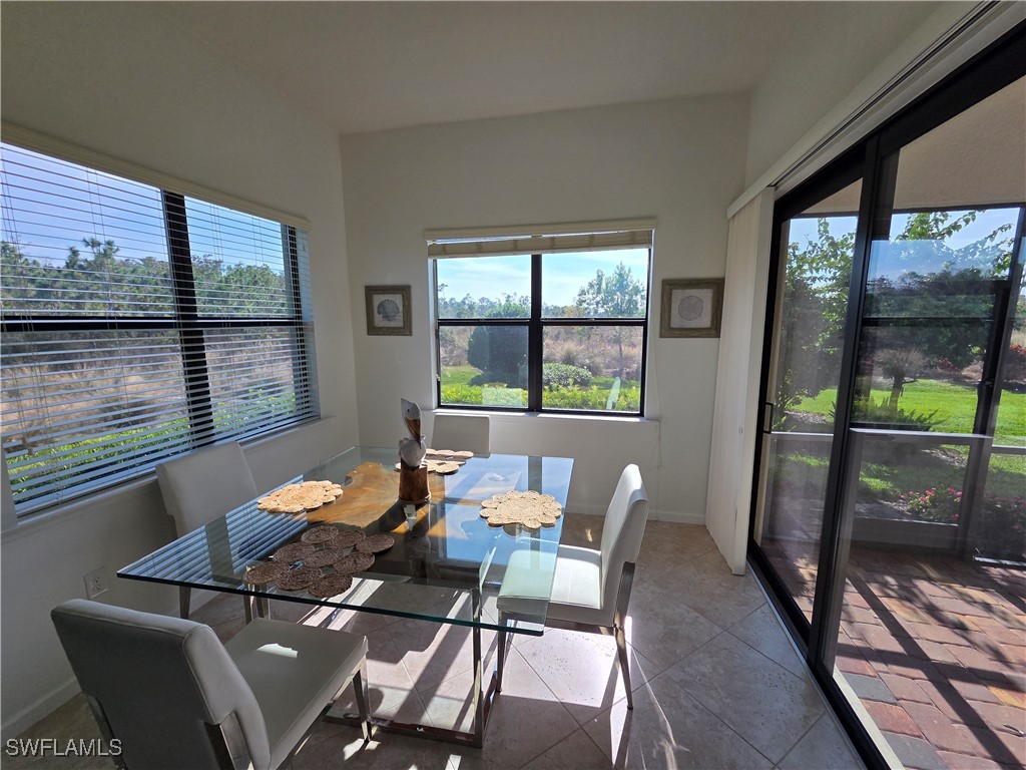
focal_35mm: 13
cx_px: 513
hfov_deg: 106.2
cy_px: 385
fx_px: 385
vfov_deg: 89.9
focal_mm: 2.2
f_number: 2.2
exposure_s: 1/1011
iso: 50
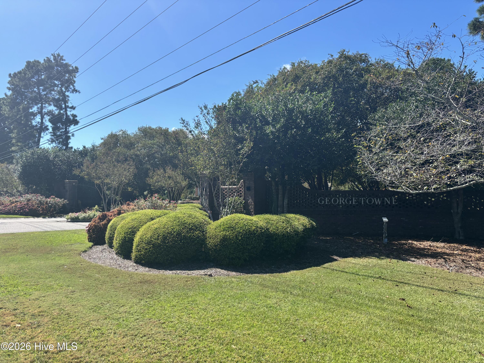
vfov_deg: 53.1
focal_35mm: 26
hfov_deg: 67.3
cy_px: 182
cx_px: 242
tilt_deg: +1.9
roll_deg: +0.3
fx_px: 364
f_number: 1.6
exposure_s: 1/2398
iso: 50
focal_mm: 5.96
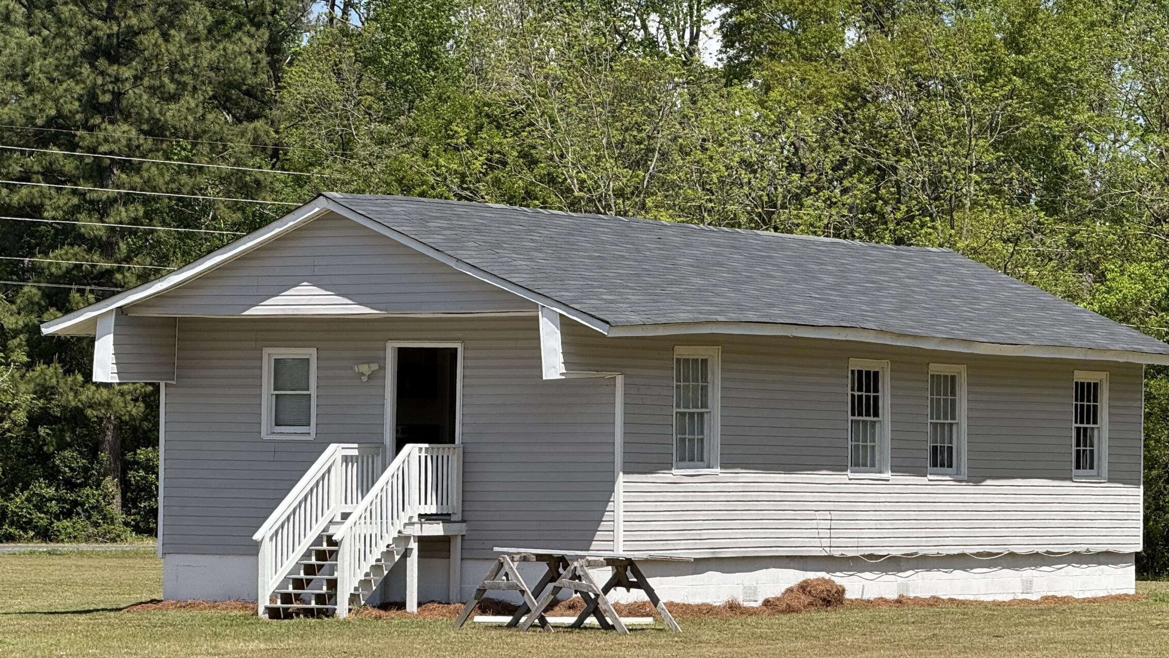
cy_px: 241
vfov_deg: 7.1
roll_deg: -0.1
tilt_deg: +2.6
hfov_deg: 12.5
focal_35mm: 172
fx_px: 5332
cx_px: 706
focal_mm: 15.66
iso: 64
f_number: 2.8
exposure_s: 1/1546
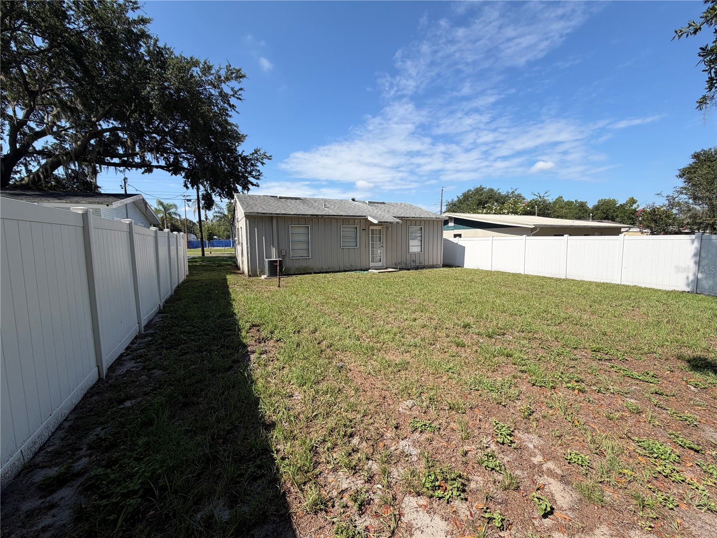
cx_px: 358
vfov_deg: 85.7
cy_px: 269
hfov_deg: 102.1
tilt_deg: -5.1
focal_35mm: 14
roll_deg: +0.9
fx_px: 290
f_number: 2.2
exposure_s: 1/770
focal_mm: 2.22
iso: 20
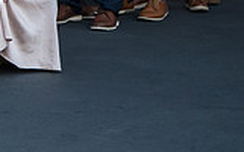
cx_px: -282
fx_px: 2250
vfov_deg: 3.8
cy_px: -157
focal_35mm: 339
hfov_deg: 6.0
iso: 3200
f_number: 5
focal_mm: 70
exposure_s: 1/400
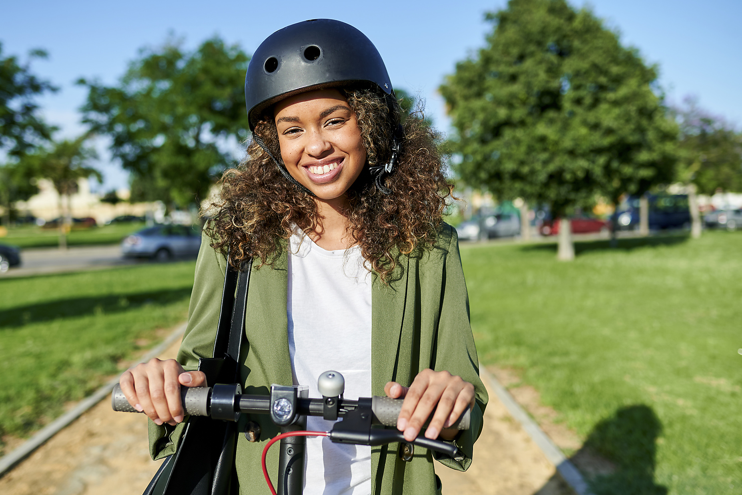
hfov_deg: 53.1
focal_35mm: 36
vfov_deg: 36.9
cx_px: 361
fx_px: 742
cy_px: 243
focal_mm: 35
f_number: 2.8
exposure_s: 1/2500
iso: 100
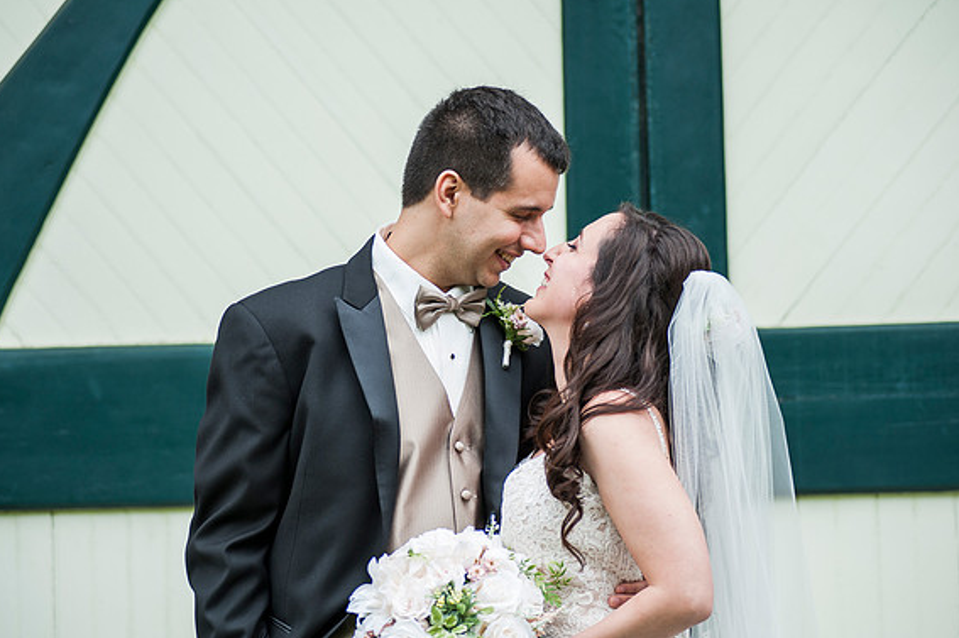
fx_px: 3407
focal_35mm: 128
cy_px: 301
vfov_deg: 10.7
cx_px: 460
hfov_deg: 16.0
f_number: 3.2
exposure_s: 1/800
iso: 200
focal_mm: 120
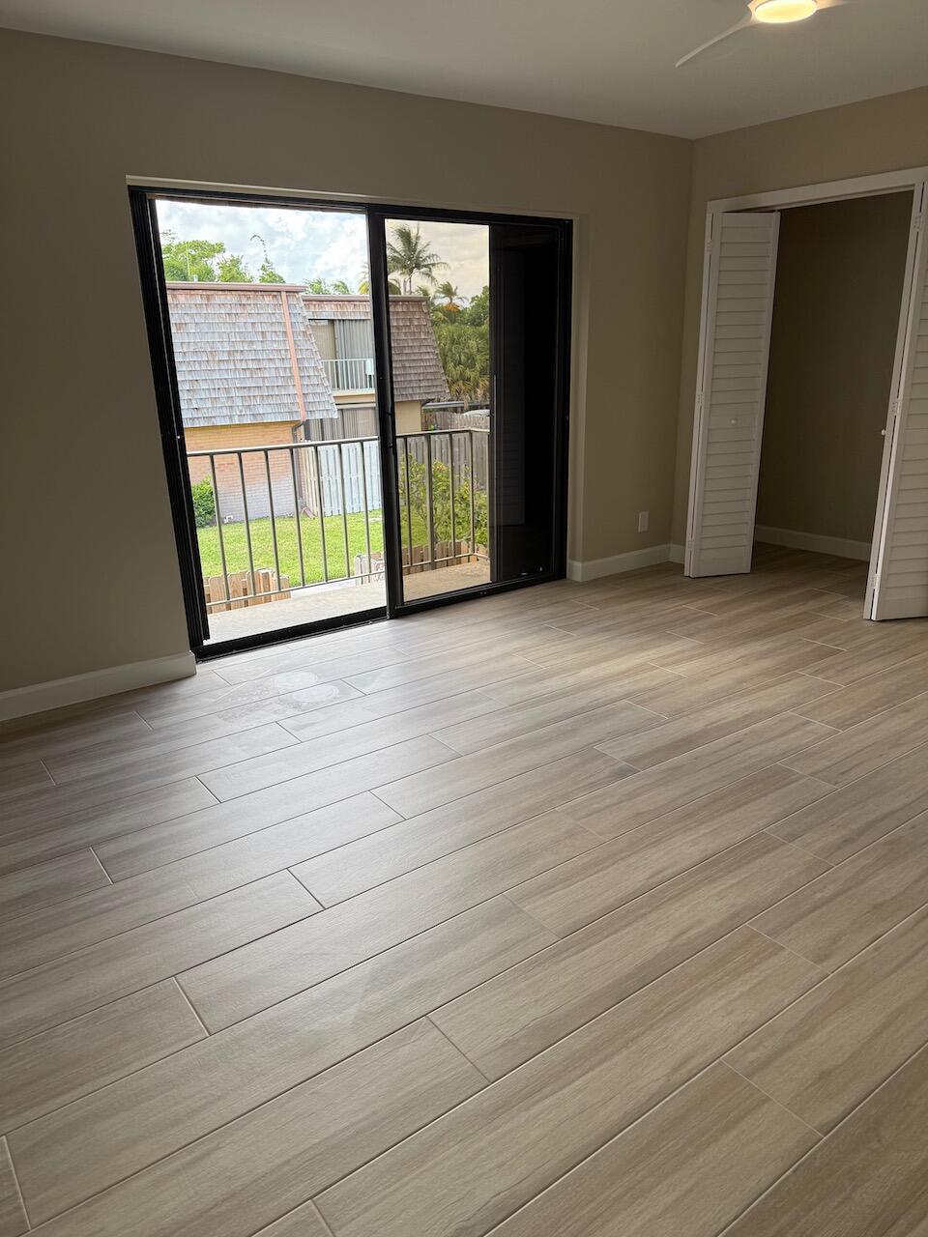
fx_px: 858
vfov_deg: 71.6
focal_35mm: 24
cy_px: 618
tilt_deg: -18.1
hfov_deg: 56.8
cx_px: 464
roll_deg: +1.2
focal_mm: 6.76
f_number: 1.78
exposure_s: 1/374
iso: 80
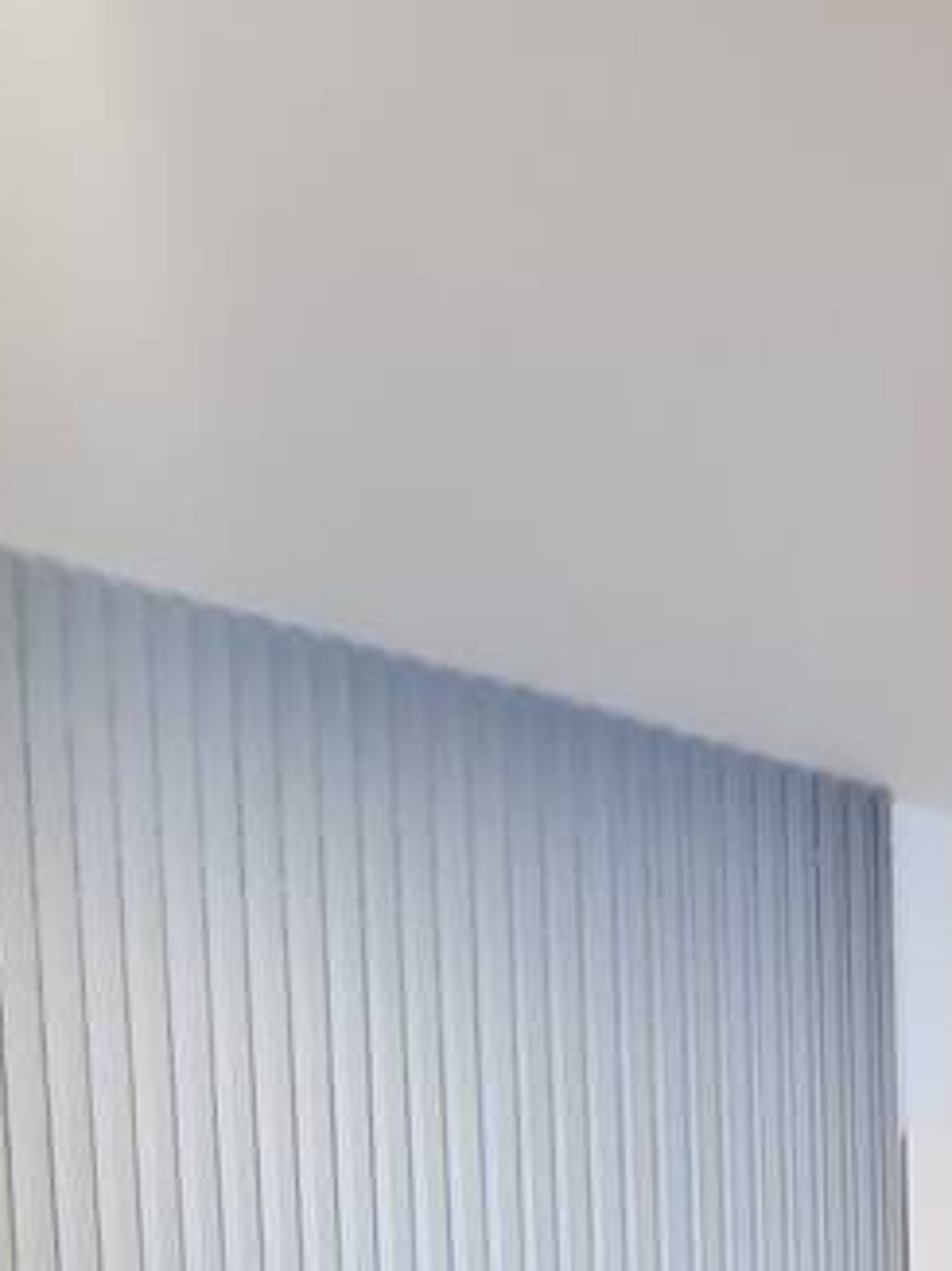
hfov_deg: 24.9
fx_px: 1578
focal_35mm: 43
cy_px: 2002
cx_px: 1461
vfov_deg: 26.9
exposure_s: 1/60
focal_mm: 2.2
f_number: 2.2
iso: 400
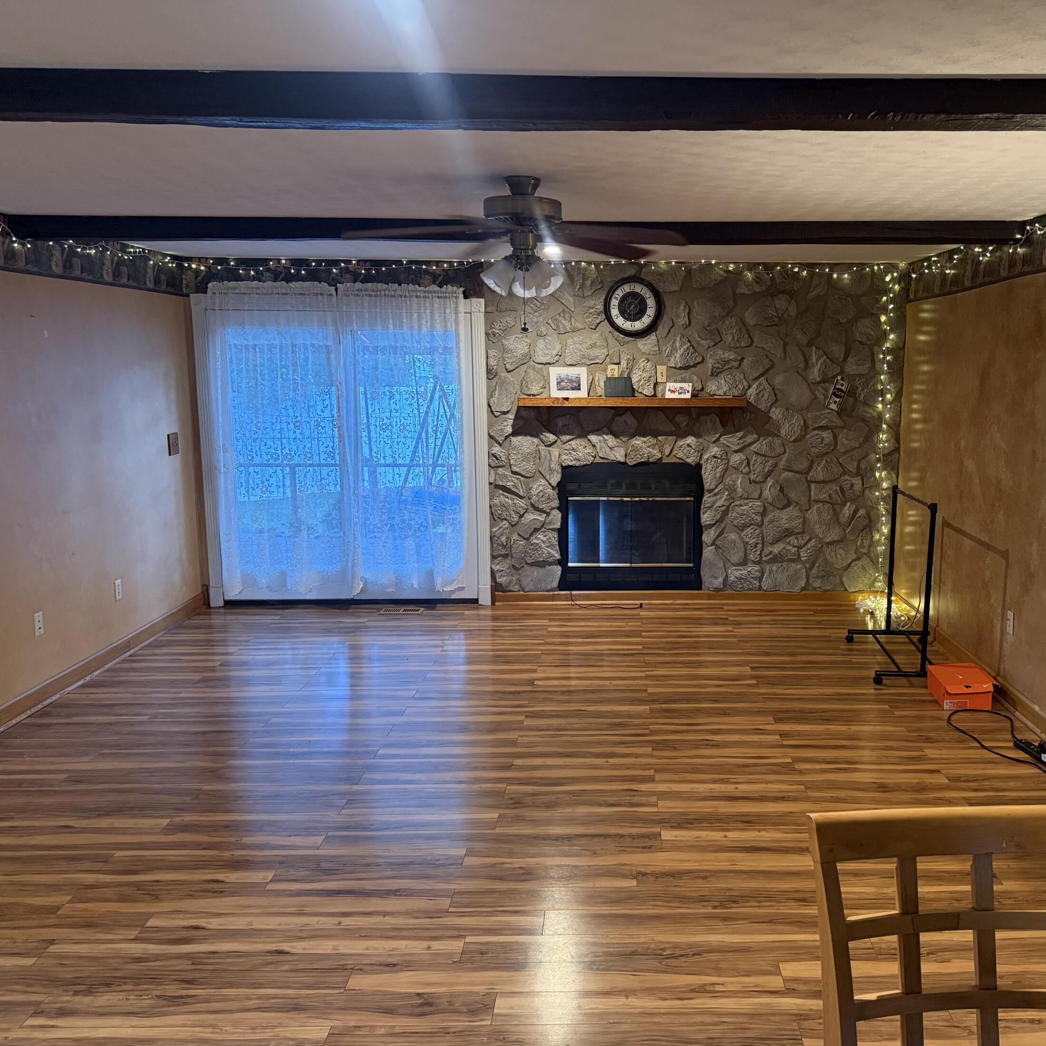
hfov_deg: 55.1
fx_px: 991
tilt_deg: -8.7
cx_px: 638
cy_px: 531
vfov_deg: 55.6
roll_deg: -0.3
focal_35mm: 29
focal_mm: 6.76
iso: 500
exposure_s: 1/60
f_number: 1.78
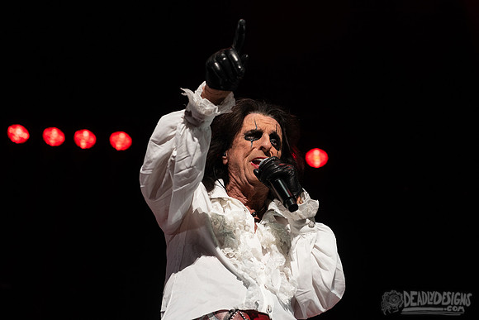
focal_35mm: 75
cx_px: 258
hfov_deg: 26.9
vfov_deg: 18.1
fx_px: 1003
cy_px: 148
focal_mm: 70
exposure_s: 1/400
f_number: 4
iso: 640
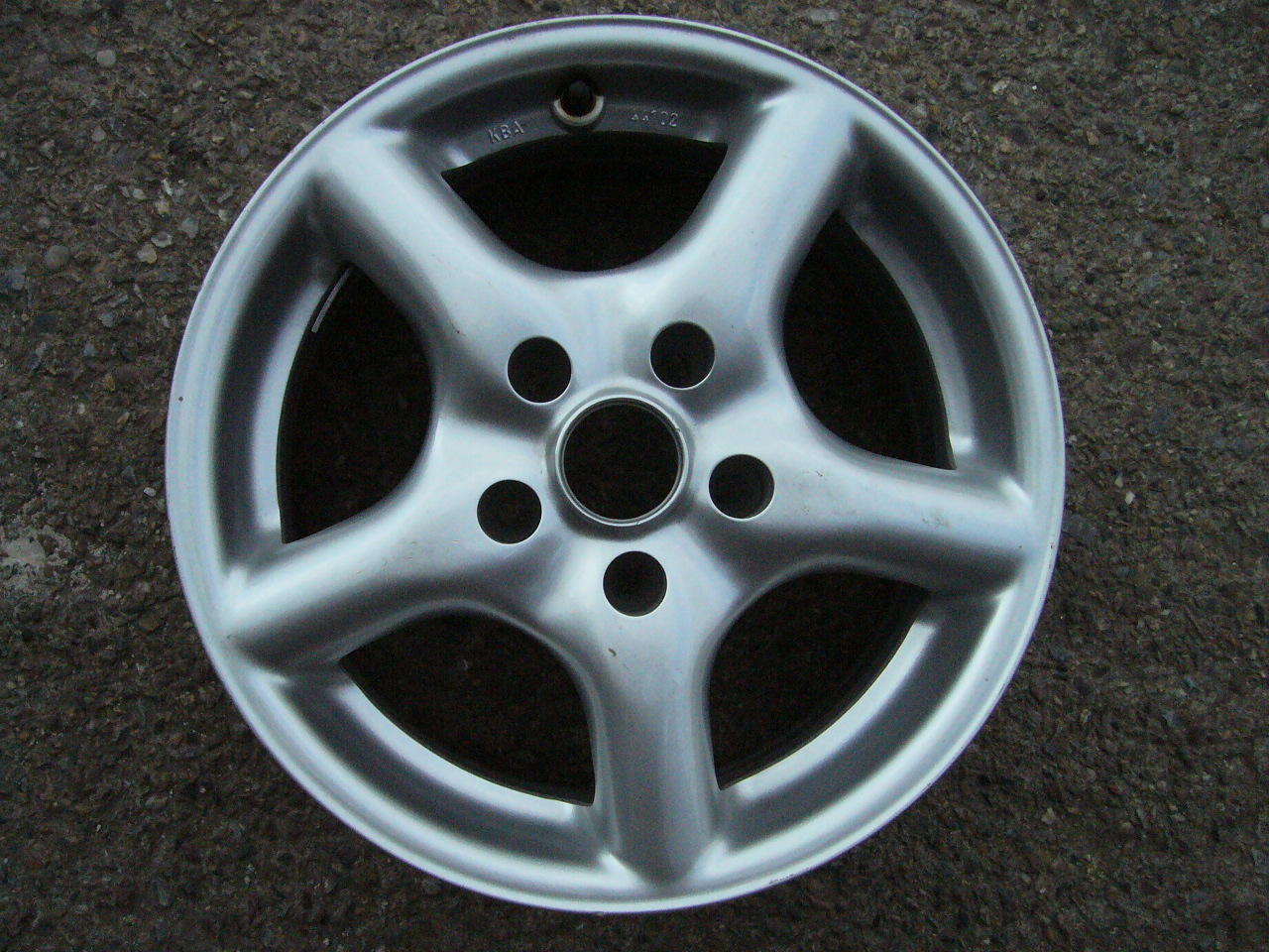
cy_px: 476
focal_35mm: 35
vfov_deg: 40.7
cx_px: 634
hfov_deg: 52.6
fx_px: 1283
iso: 400
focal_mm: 5.8
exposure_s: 1/1000
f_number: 5.6
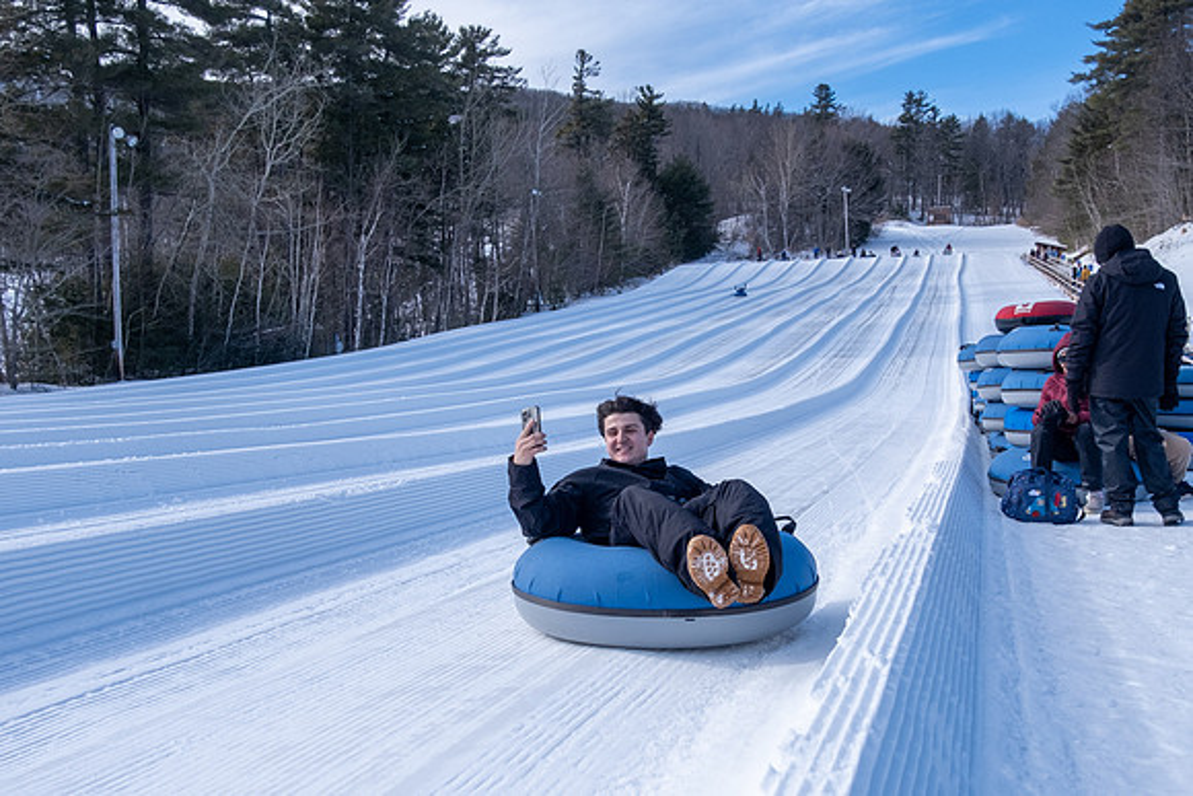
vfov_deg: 36.7
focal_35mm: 36
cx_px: 650
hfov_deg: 53.2
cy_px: 518
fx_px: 1188
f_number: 5
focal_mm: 16
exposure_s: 1/1000
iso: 320
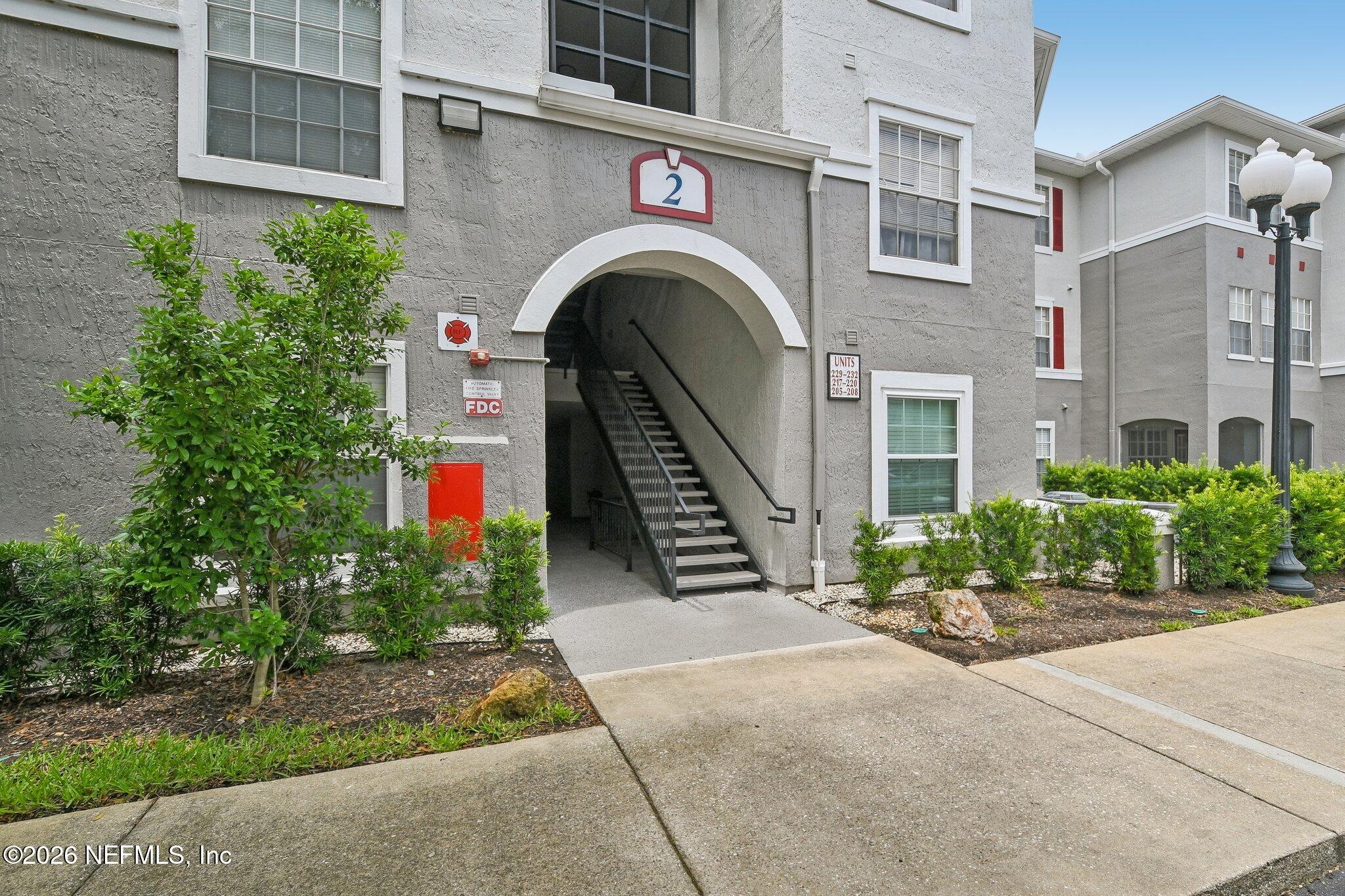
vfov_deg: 77.3
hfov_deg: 100.4
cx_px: 672
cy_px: 448
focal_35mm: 15
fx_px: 560
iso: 400
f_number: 8
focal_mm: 10
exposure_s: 1/640
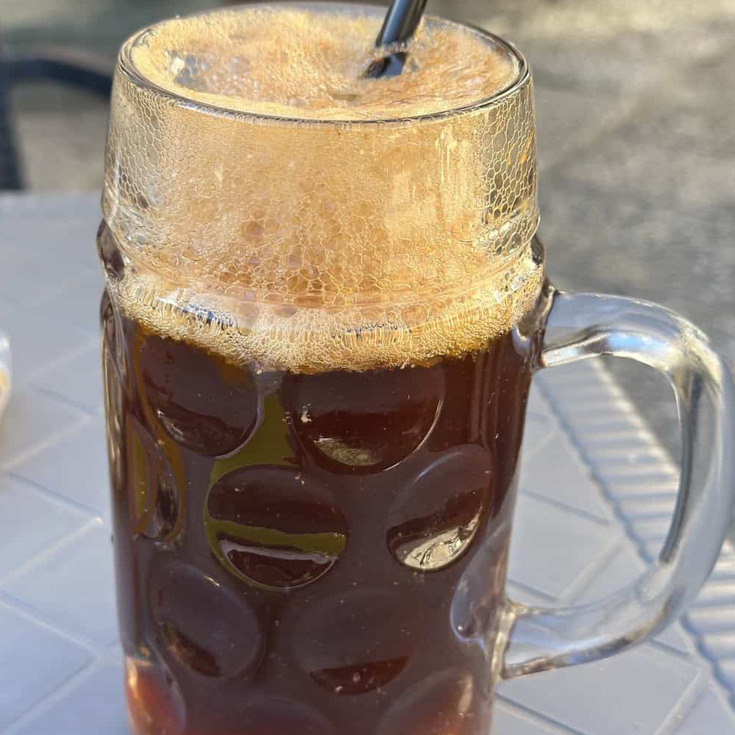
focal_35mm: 57
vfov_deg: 30.0
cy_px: 367
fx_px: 1369
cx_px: 368
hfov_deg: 30.0
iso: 80
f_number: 1.8
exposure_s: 1/446
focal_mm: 6.9
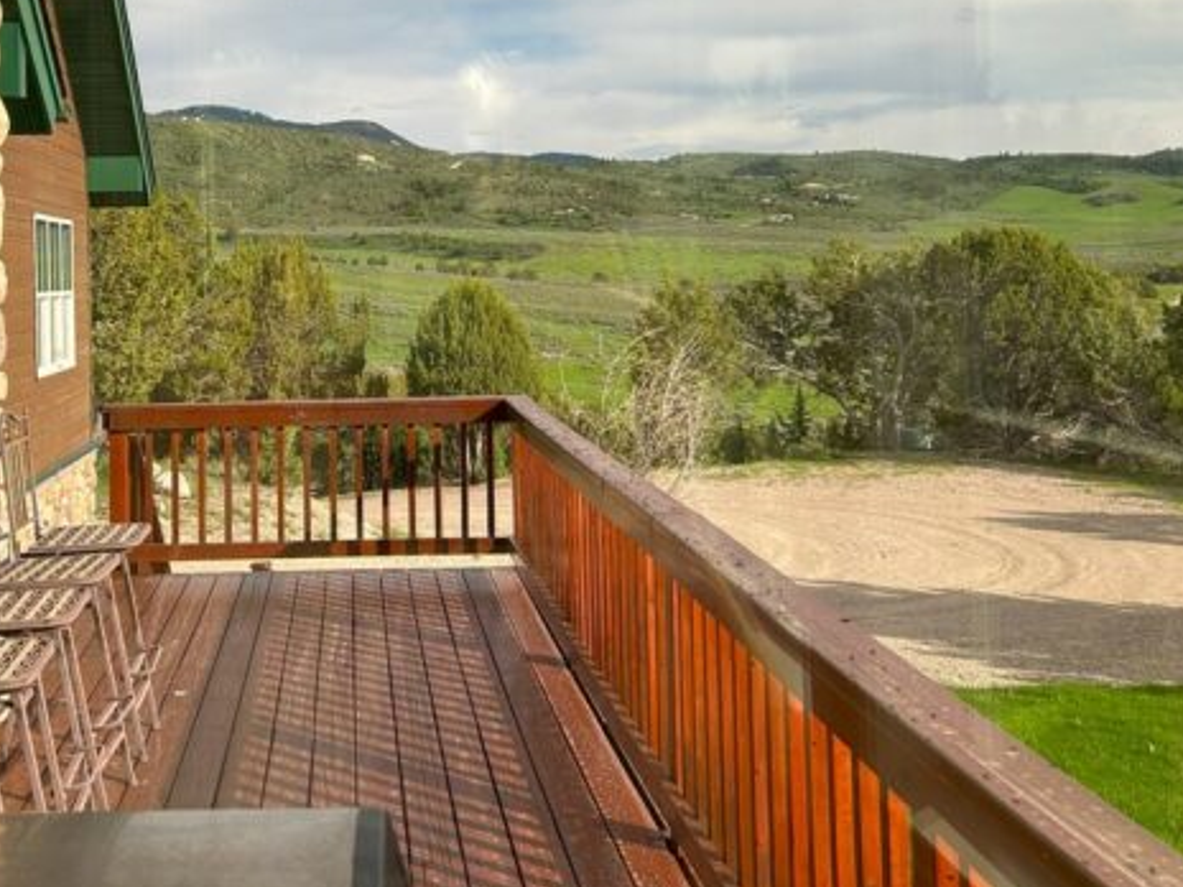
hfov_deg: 43.1
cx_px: 367
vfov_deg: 33.1
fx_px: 1470
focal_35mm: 43
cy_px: 252
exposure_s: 1/866
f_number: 1.5
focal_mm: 5.7
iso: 50
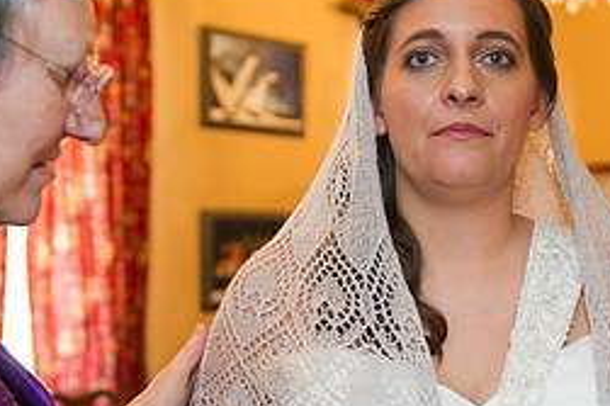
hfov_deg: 24.8
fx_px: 1372
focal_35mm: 81
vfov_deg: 16.8
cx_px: 454
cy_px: 277
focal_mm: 35
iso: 800
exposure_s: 1/50
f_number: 3.2
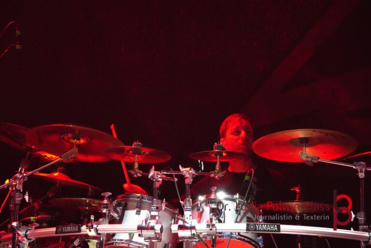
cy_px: 124
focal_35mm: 111
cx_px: 186
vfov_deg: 12.3
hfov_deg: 18.4
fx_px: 1144
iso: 6400
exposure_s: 1/50
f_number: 5
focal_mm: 74
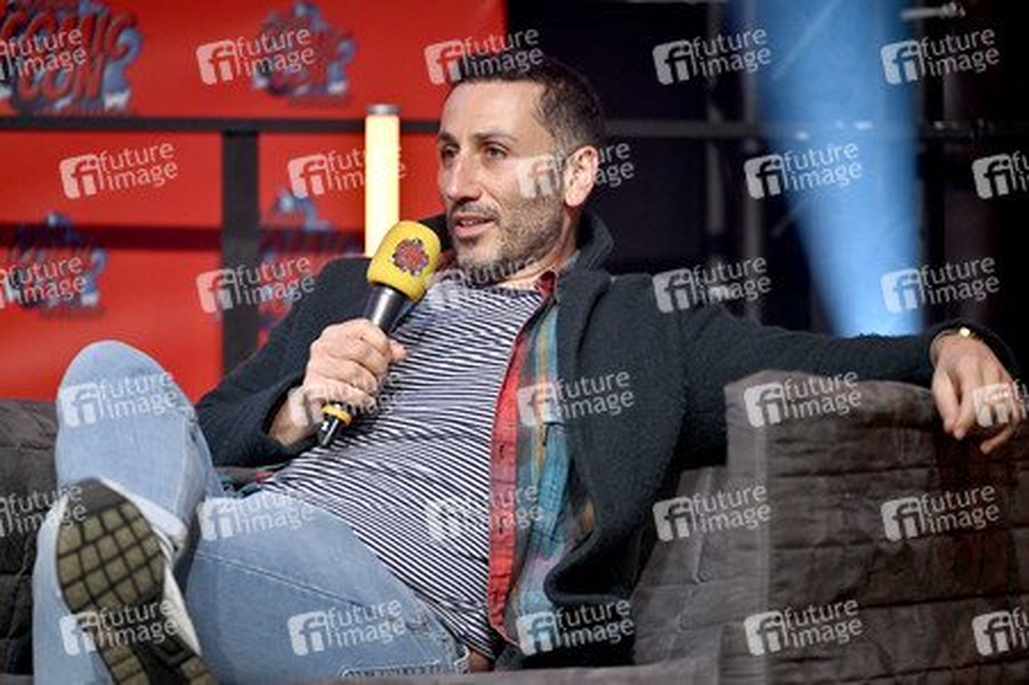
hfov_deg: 10.3
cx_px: 514
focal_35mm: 200
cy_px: 342
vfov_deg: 6.9
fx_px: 5712
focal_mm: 200
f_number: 2.8
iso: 800
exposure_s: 1/400
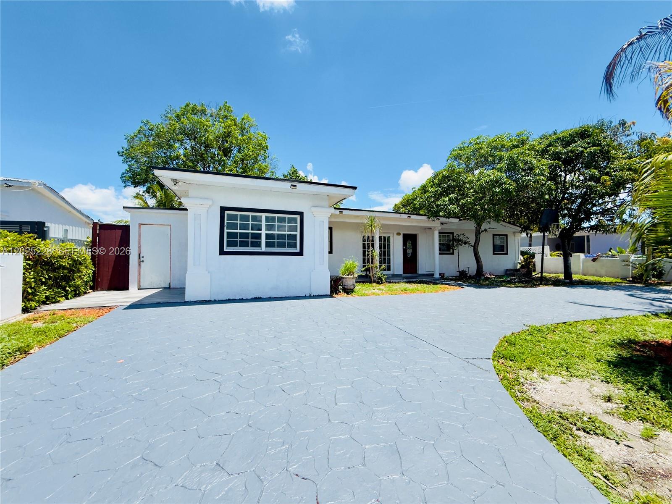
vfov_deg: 85.7
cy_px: 252
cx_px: 336
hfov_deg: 102.1
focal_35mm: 14
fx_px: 272
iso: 50
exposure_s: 1/1534
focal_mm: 2.22
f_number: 2.2
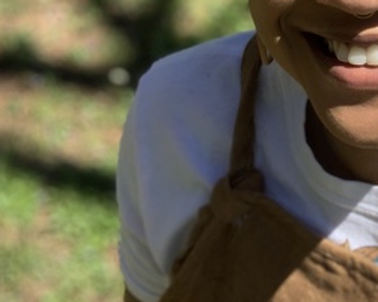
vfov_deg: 17.4
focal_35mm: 87
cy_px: 19
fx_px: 974
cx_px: 440
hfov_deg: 20.7
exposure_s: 1/488
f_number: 2.2
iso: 16
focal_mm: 2.87
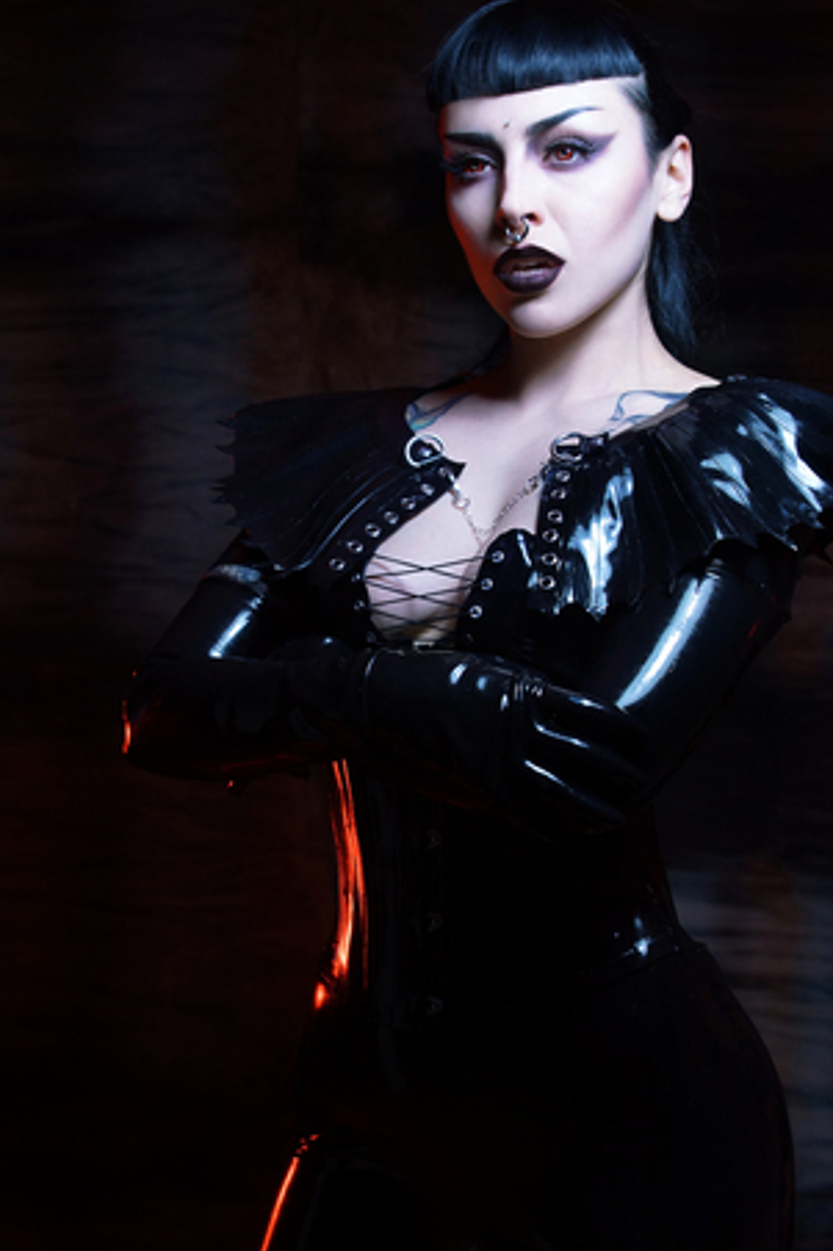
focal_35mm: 70
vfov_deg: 29.0
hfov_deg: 19.5
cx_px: 393
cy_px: 603
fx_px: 2420
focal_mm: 35
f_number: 4
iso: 400
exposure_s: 1/60
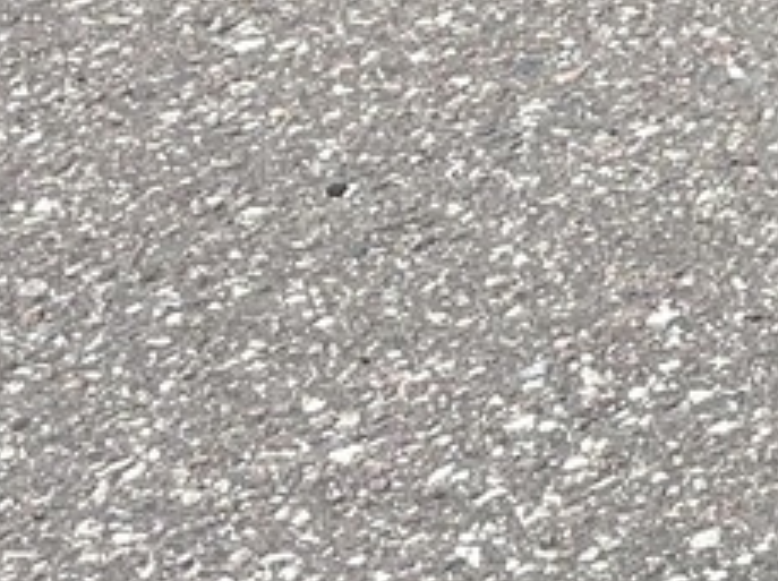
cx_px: 2416
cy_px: -1142
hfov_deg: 9.0
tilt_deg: -14.4
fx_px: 3927
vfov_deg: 7.5
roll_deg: -0.9
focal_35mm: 175
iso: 32
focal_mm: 5.1
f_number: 1.6
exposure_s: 1/807
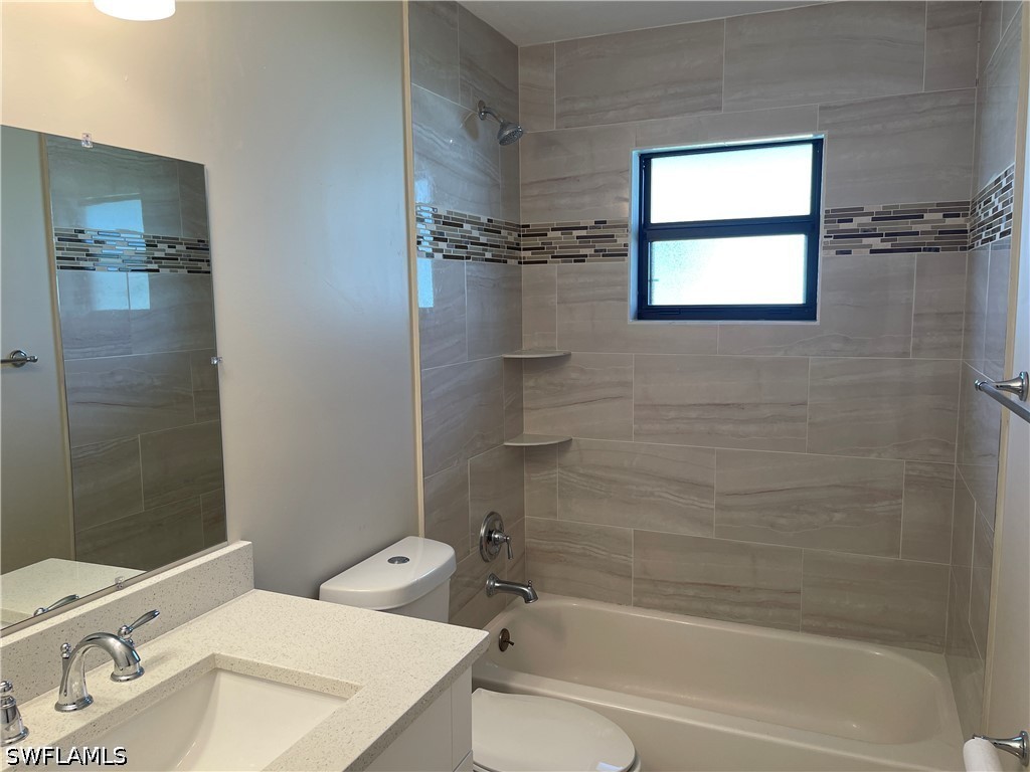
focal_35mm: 26
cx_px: 515
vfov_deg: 53.1
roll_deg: +0.3
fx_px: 774
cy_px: 386
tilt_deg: -8.0
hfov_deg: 67.3
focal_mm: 5.1
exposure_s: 1/120
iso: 80
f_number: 1.6
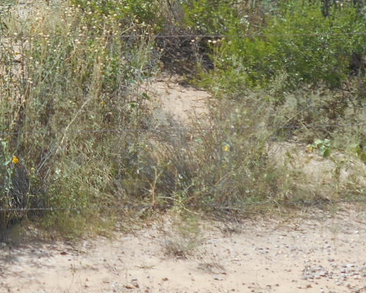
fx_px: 1549
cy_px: -36
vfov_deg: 10.7
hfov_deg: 13.0
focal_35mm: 143
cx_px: -105
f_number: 4.5
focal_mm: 8.8
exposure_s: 1/640
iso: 80
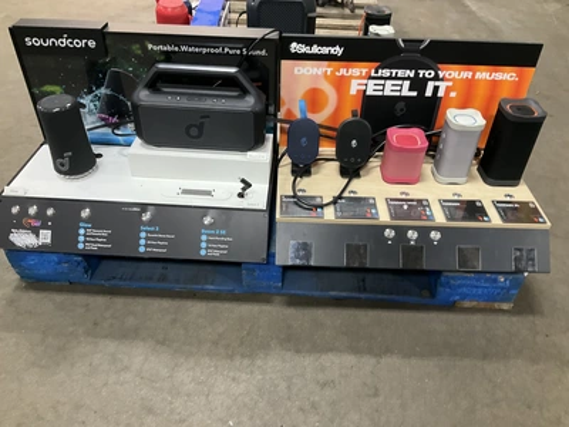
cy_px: 214
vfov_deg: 48.2
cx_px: 284
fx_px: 477
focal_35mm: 29
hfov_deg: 61.7
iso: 200
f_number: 1.8
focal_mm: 3
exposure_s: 1/40
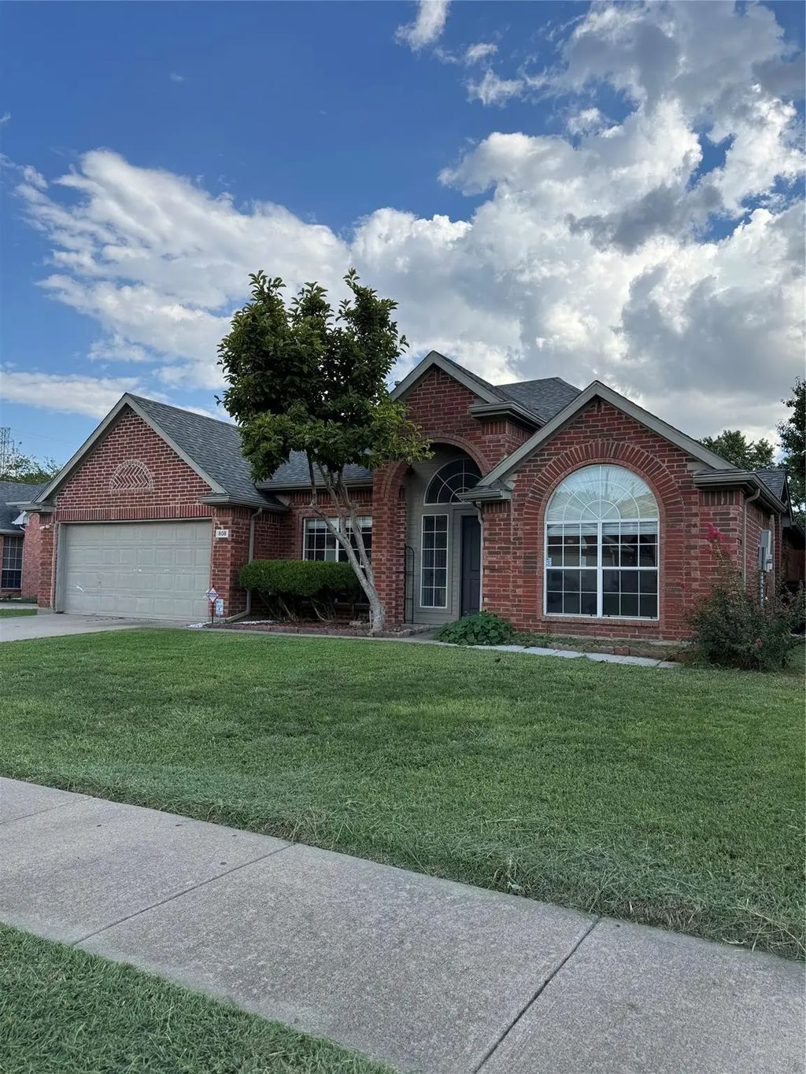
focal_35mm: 24
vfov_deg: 71.6
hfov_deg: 56.8
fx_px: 745
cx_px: 403
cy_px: 537
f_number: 1.78
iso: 80
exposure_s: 1/3413
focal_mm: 6.76
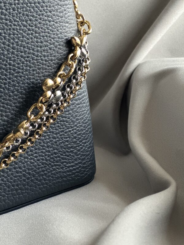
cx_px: 92
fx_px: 546
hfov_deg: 19.1
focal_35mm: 77
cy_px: 122
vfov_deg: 25.3
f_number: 2.8
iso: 500
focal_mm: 9
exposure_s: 1/24
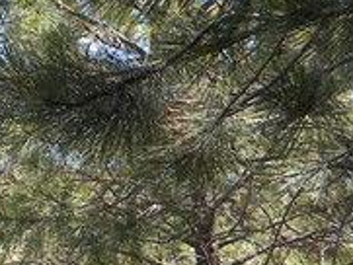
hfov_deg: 10.7
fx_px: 1612
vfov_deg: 9.3
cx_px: -491
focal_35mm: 158
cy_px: -43
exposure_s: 1/225
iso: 80
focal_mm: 5
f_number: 3.5
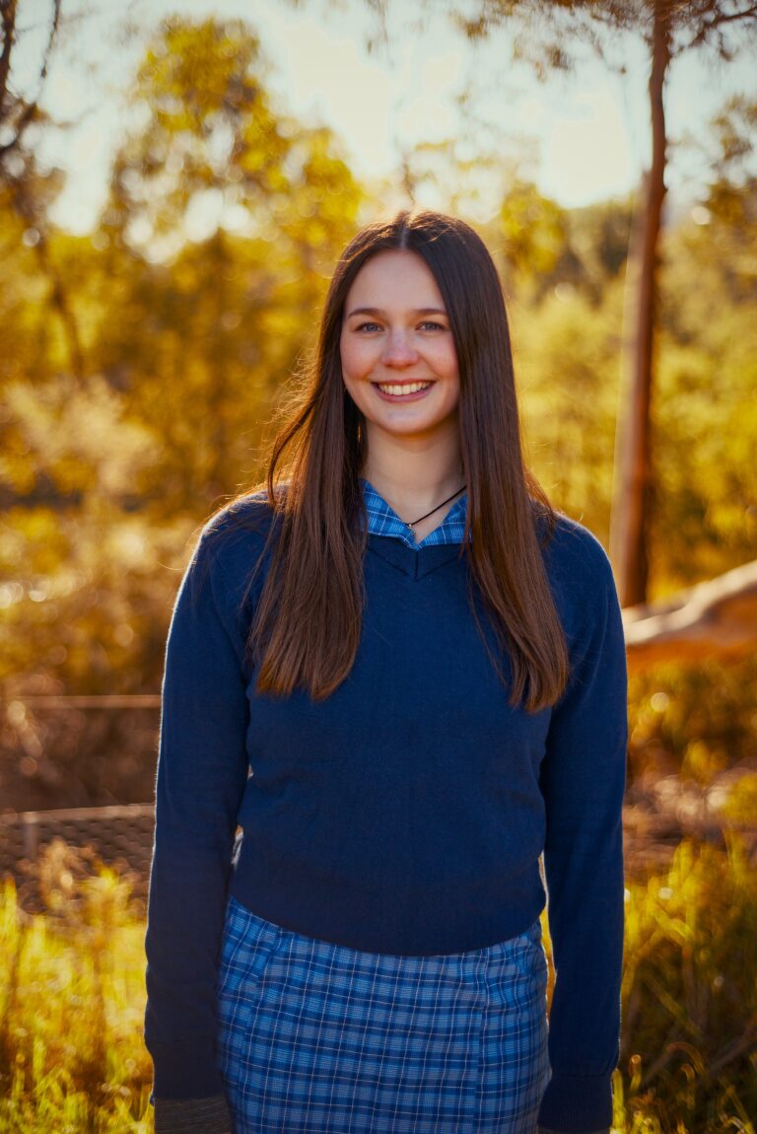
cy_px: 567
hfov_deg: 27.0
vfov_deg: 39.6
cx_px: 378
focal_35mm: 50
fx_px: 1575
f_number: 2.5
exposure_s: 1/4000
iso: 450
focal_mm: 50
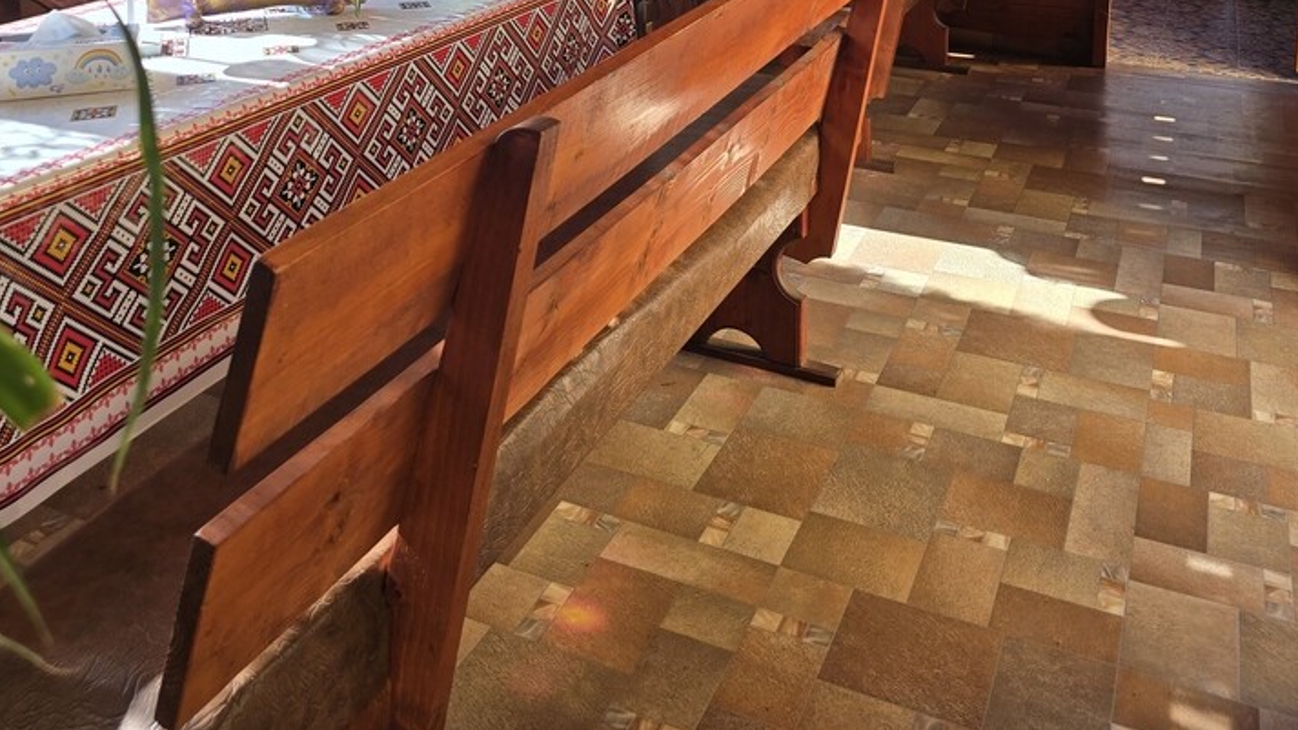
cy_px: -96
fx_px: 1239
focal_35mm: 36
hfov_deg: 55.3
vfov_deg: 29.3
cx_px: 637
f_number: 1.7
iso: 20
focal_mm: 6.3
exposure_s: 1/180
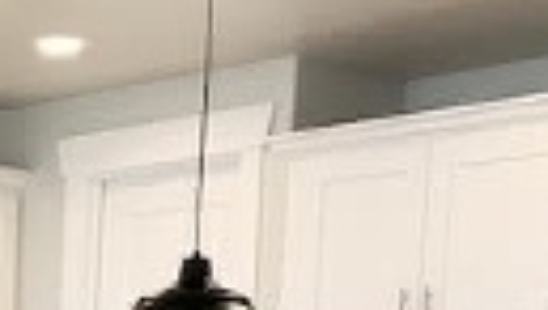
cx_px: -153
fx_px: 1528
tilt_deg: -7.9
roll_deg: -1.6
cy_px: 696
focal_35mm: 105
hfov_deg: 18.9
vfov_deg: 10.3
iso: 100
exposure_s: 1/120
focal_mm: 4.2
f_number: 1.8
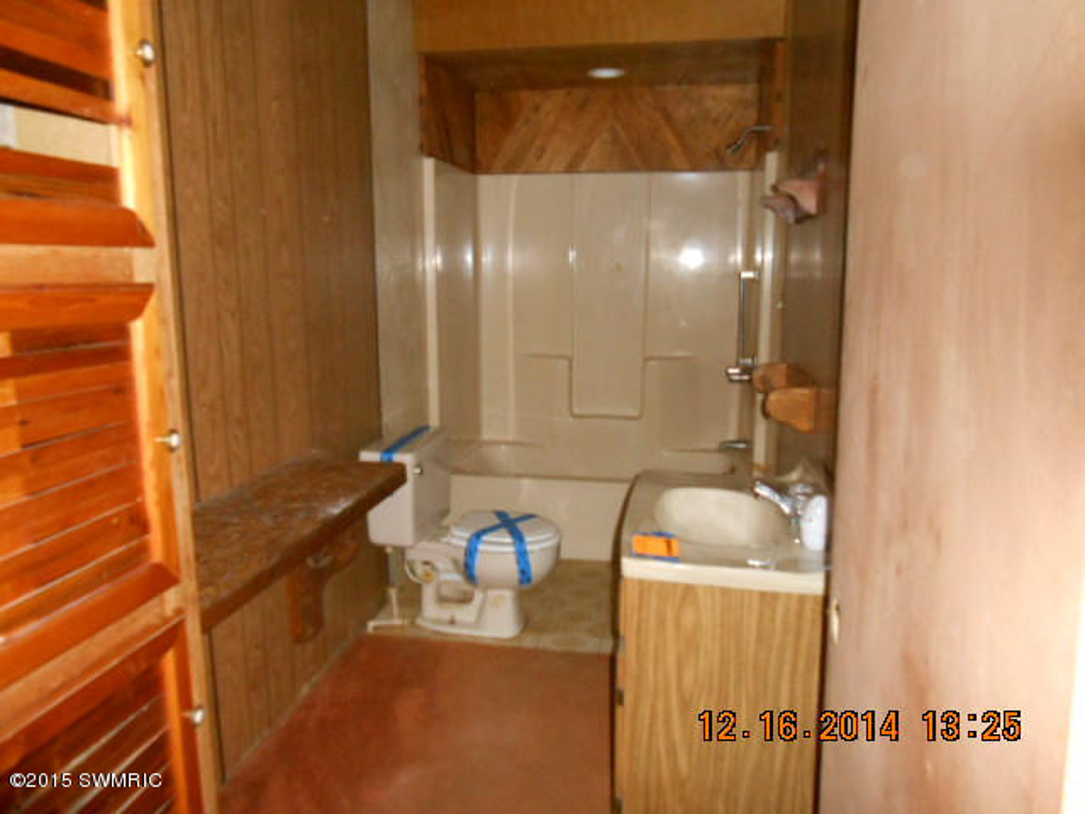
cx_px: 542
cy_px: 407
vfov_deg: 53.1
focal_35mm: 26
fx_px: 815
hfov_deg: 67.3
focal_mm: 4.6
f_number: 3.5
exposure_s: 1/25
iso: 500
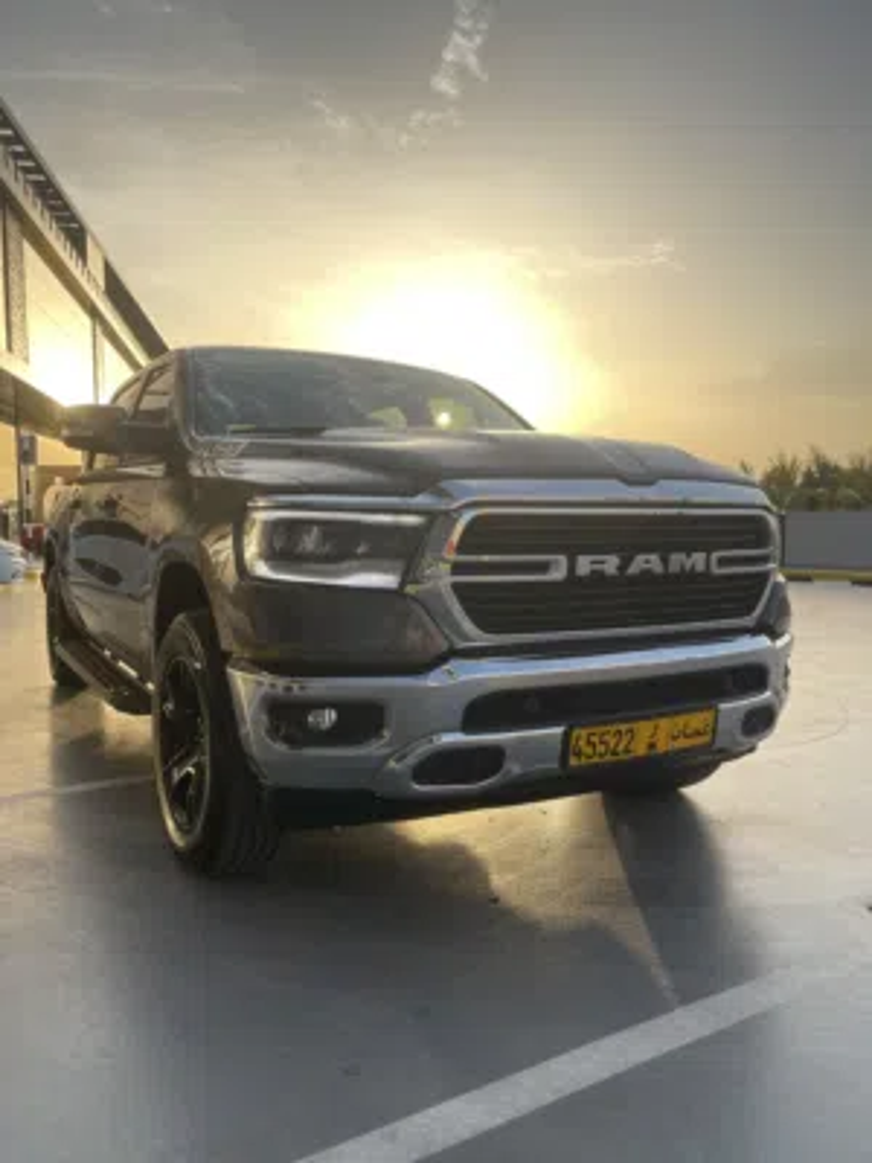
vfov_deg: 69.4
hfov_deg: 54.9
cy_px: 582
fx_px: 840
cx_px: 436
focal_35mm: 25
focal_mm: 5.1
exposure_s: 1/1048
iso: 32
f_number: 1.6
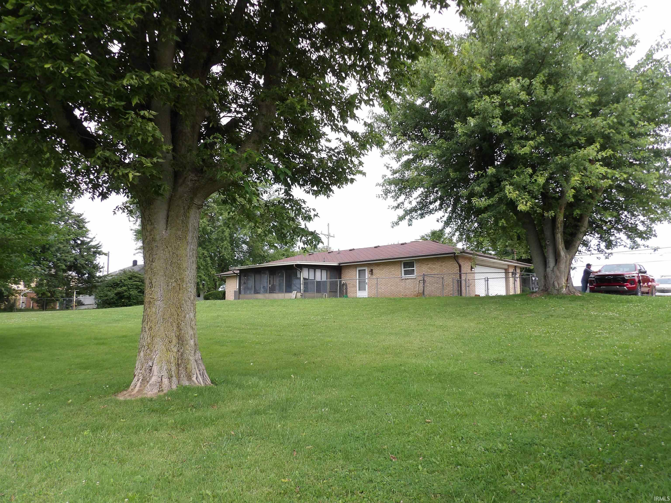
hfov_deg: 71.6
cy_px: 252
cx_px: 336
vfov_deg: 56.8
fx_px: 465
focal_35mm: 24
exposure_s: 1/437
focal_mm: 4.3
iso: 100
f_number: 3.2
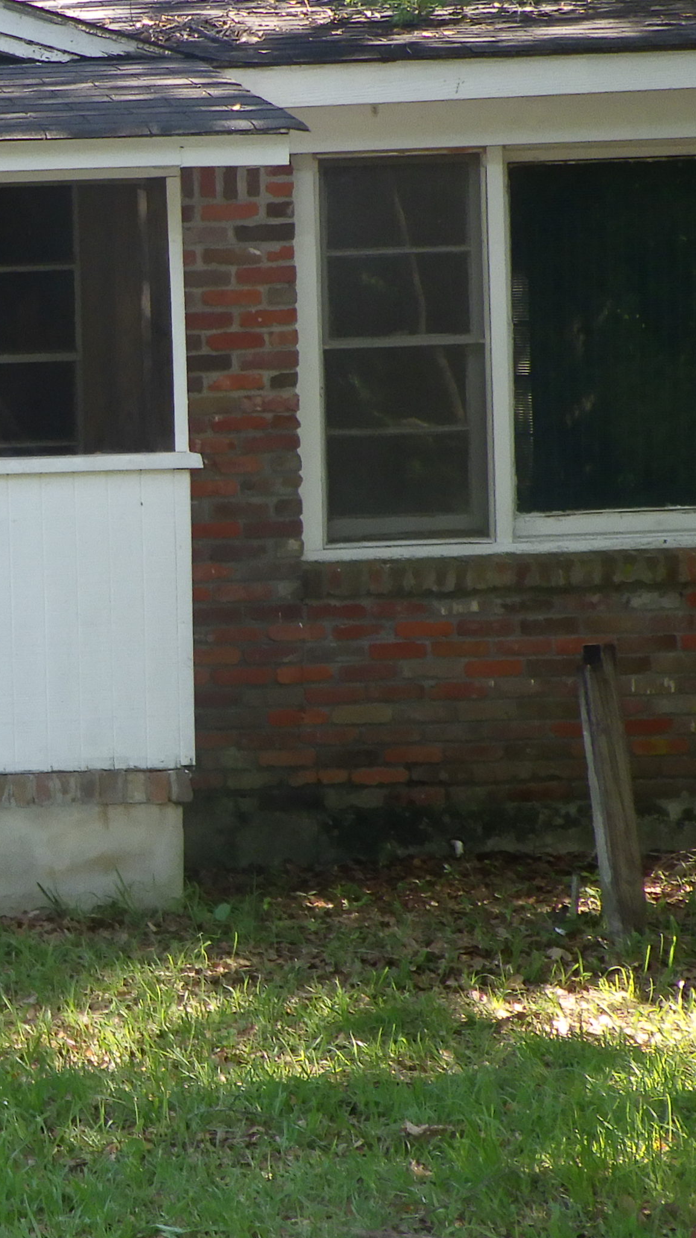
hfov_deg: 14.2
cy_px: 604
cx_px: -471
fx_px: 2527
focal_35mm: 77
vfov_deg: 27.5
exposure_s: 1/80
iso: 125
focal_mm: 5
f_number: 3.5
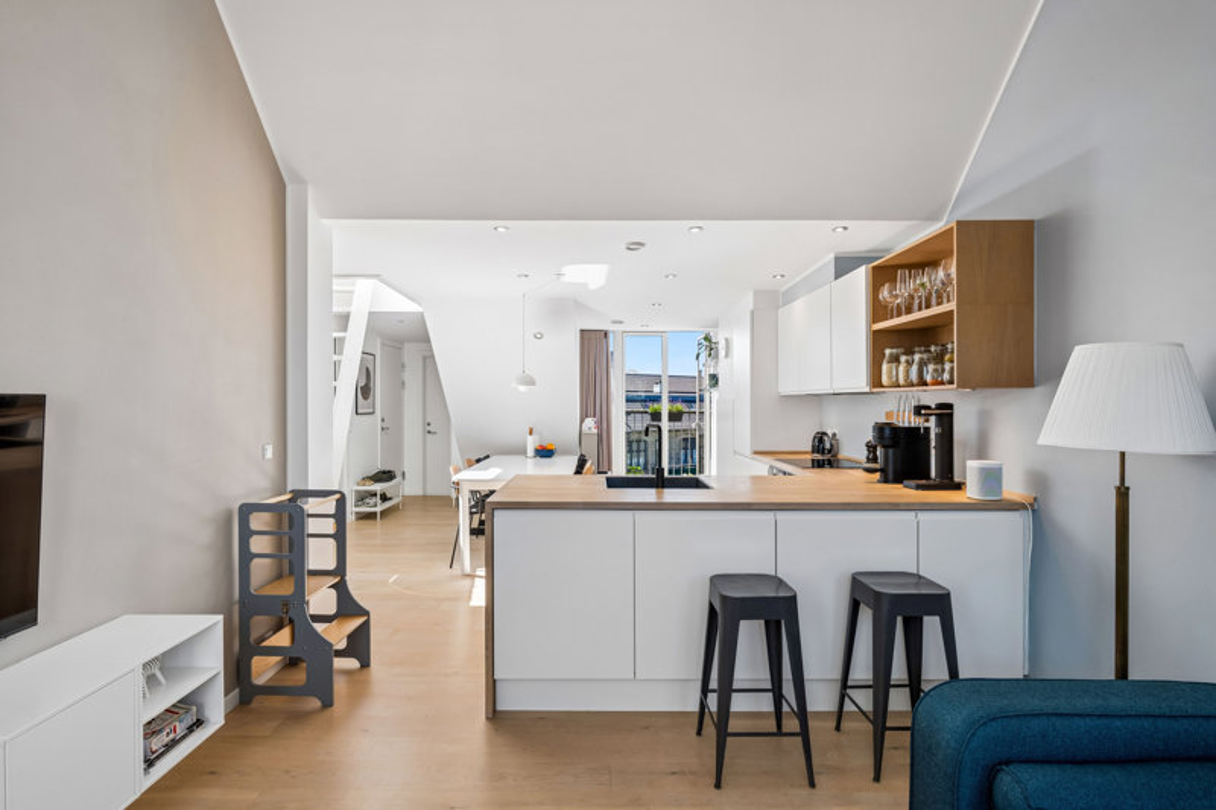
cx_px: 608
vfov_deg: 67.4
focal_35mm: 18
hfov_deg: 90.0
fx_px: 608
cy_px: 405
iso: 200
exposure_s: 1/125
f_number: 8
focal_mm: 18
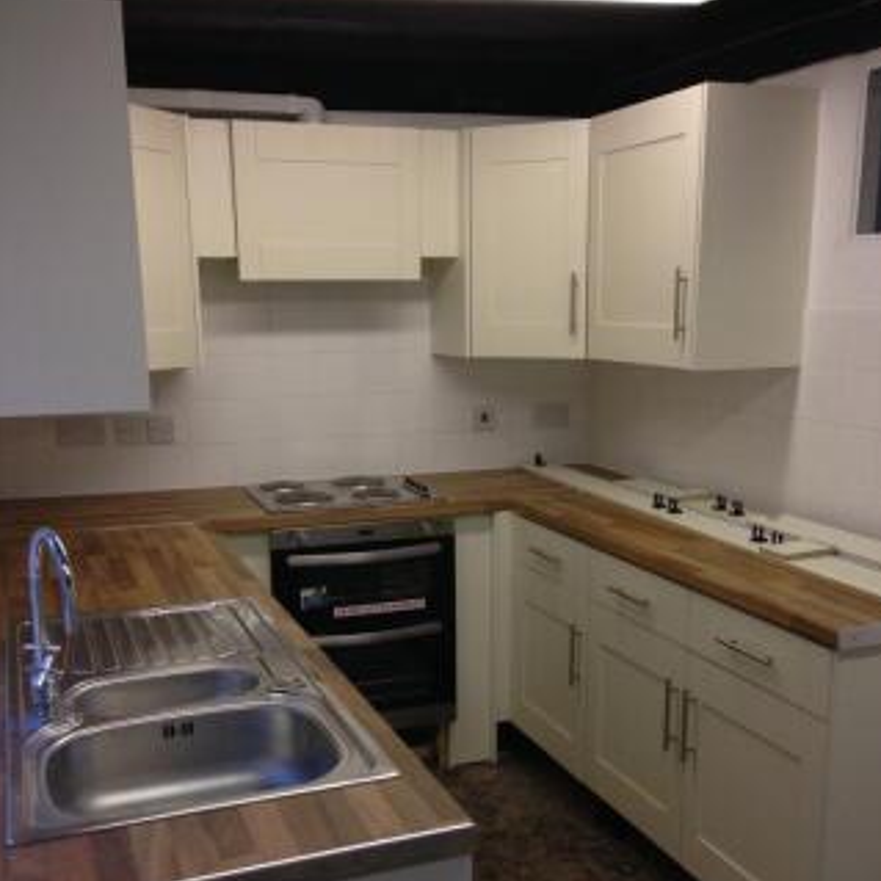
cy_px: 537
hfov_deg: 41.9
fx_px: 1152
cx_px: 447
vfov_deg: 41.6
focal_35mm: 40
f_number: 2.4
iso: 160
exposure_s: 1/20
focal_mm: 4.12
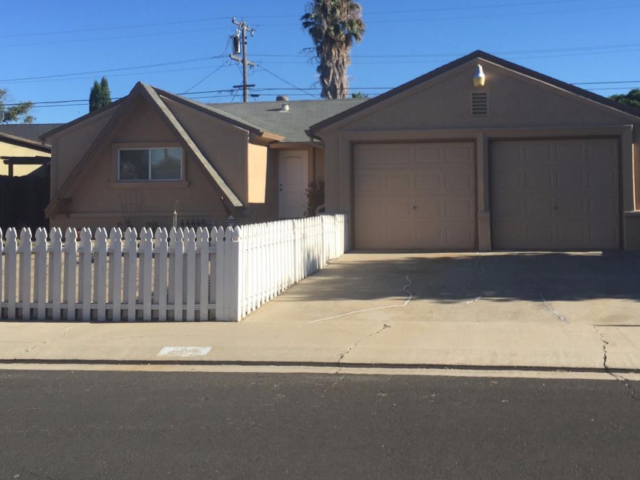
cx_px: 385
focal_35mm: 40
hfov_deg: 46.5
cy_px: 165
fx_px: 739
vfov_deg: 35.6
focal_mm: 4.15
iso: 32
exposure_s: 1/1582
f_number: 2.2
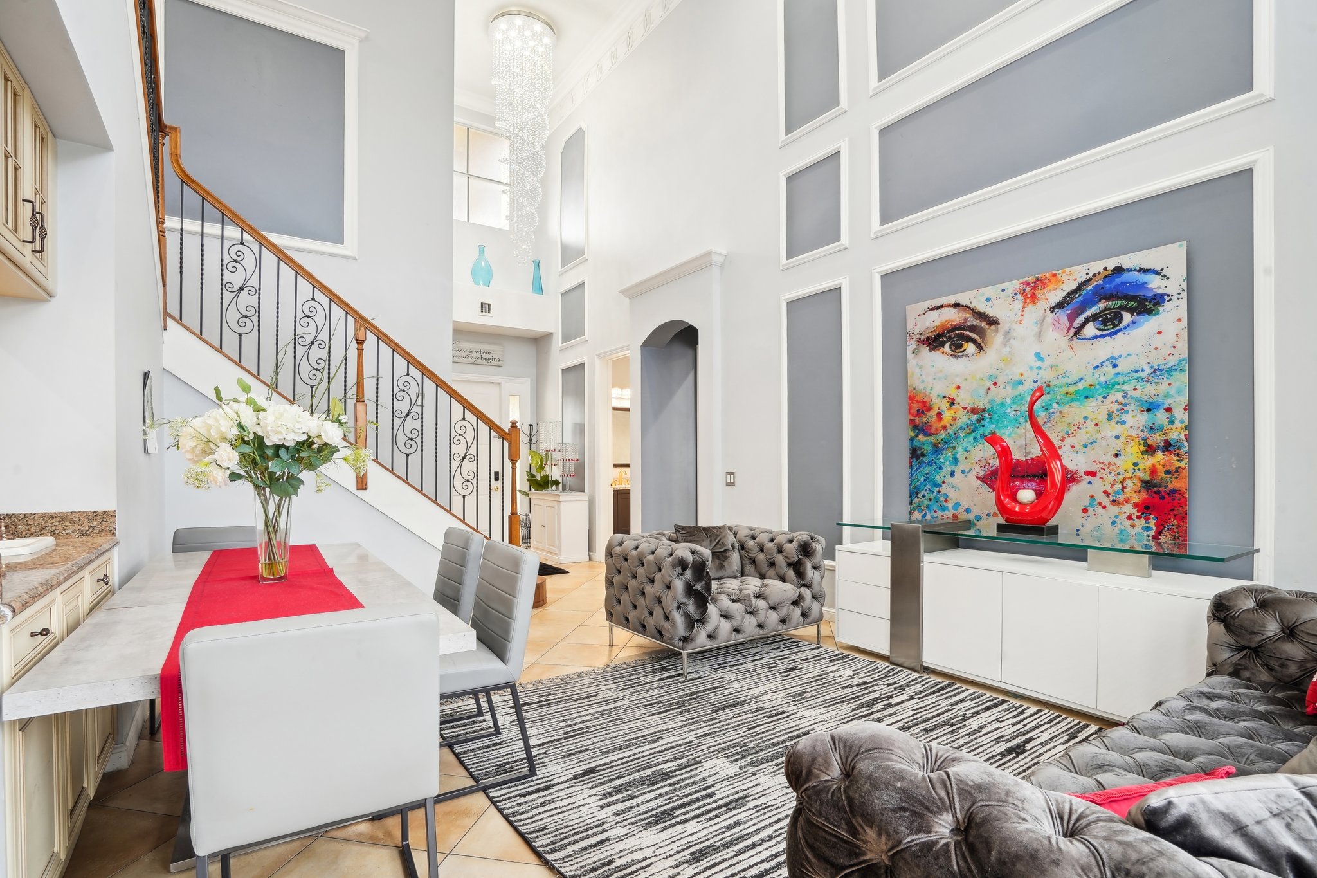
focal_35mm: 16
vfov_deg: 73.7
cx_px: 658
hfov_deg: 96.7
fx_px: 585
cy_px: 439
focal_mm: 16
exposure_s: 1/3.33
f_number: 10
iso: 400
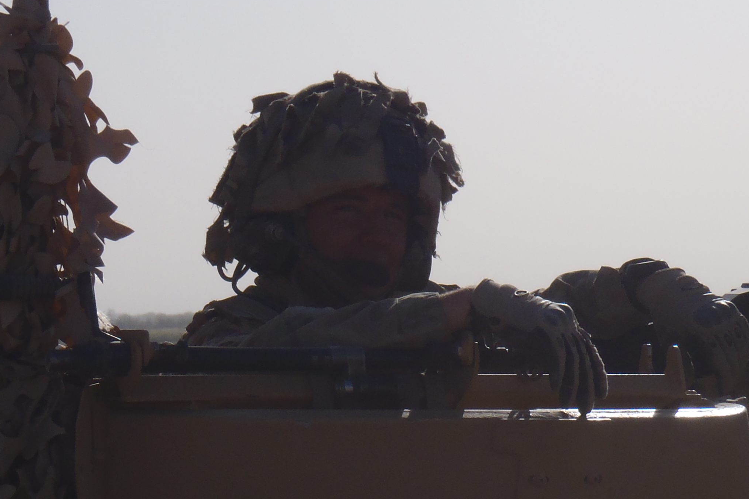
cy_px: 163
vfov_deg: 7.5
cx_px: 598
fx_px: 3828
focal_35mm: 184
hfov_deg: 11.1
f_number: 11
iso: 80
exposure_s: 1/200
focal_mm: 15.06
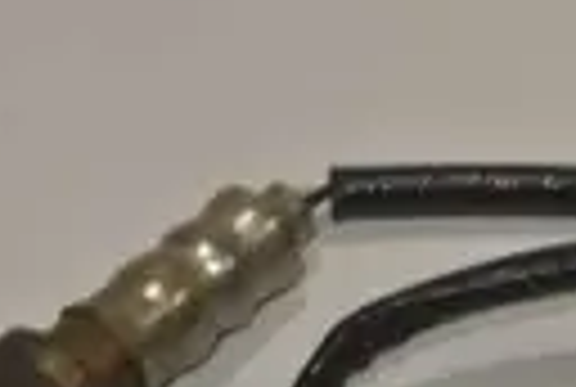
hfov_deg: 9.6
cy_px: 792
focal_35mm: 214
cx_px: 508
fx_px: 3432
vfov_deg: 6.3
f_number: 4.8
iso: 200
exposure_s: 1/60
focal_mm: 18.9
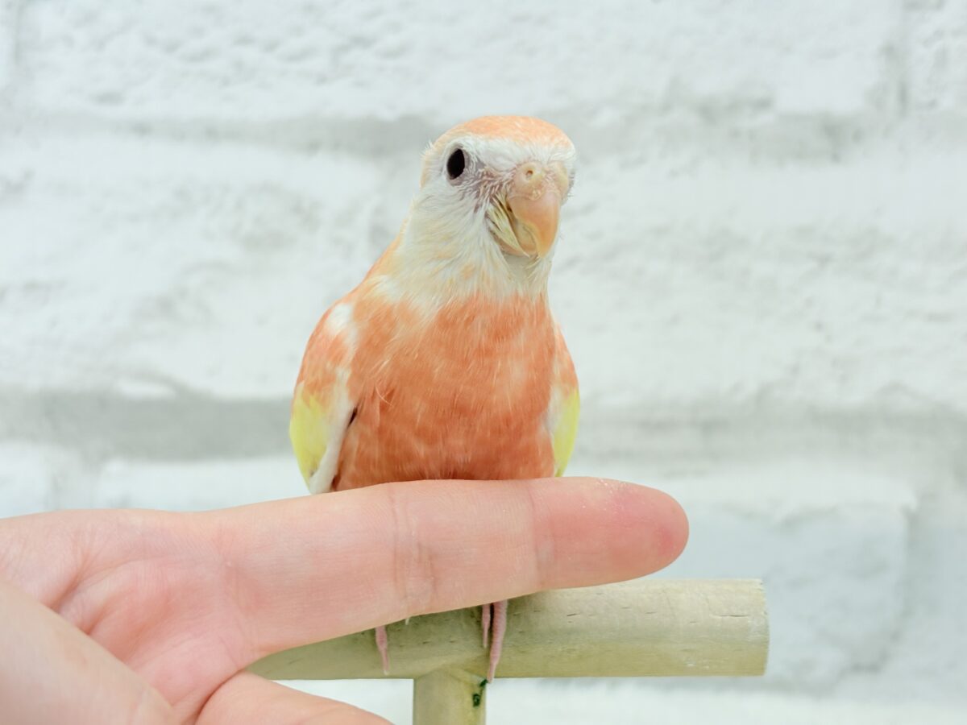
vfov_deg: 28.0
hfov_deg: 36.8
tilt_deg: -5.0
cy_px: 362
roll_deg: -0.4
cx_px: 484
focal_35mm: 52
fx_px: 1453
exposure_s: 1/50
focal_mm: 5.96
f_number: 1.6
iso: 32
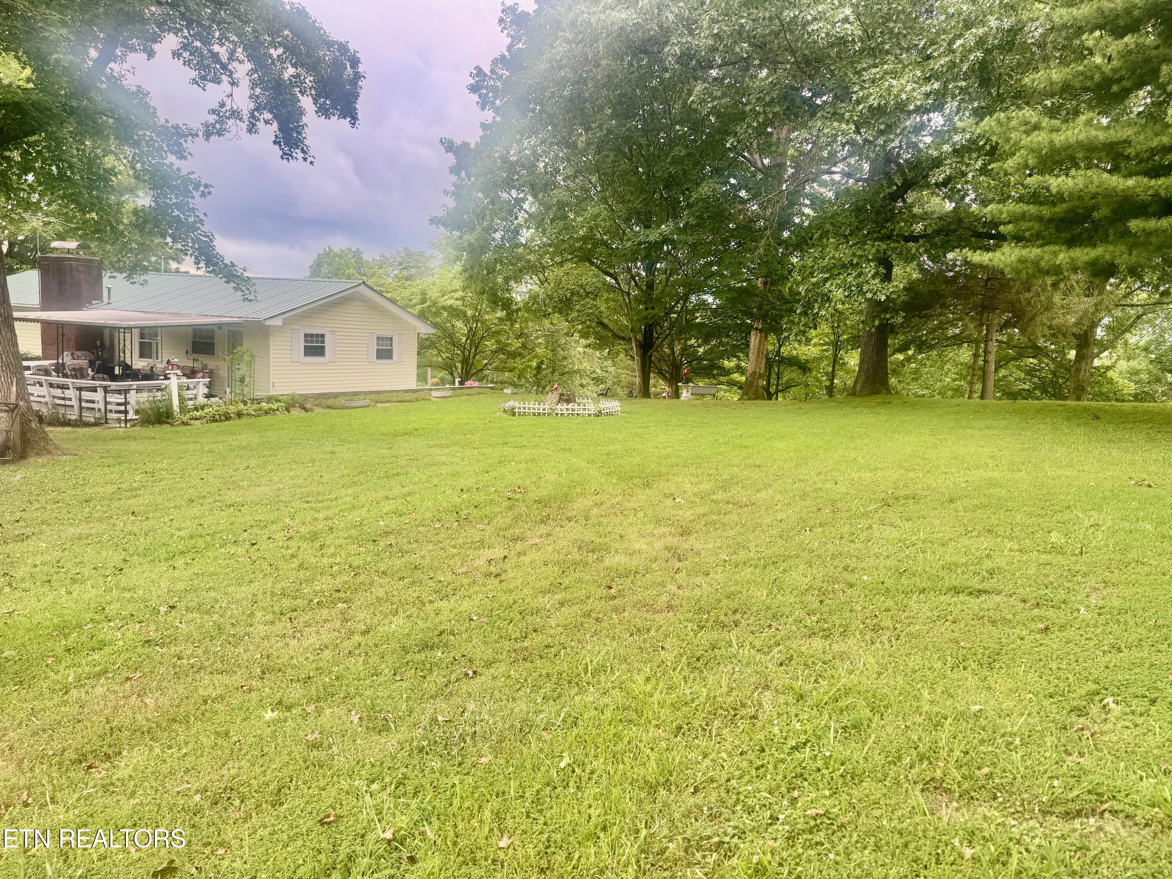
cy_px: 440
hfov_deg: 71.6
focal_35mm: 24
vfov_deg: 56.8
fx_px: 813
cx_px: 586
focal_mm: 6.76
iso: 80
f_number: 1.78
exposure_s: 1/218
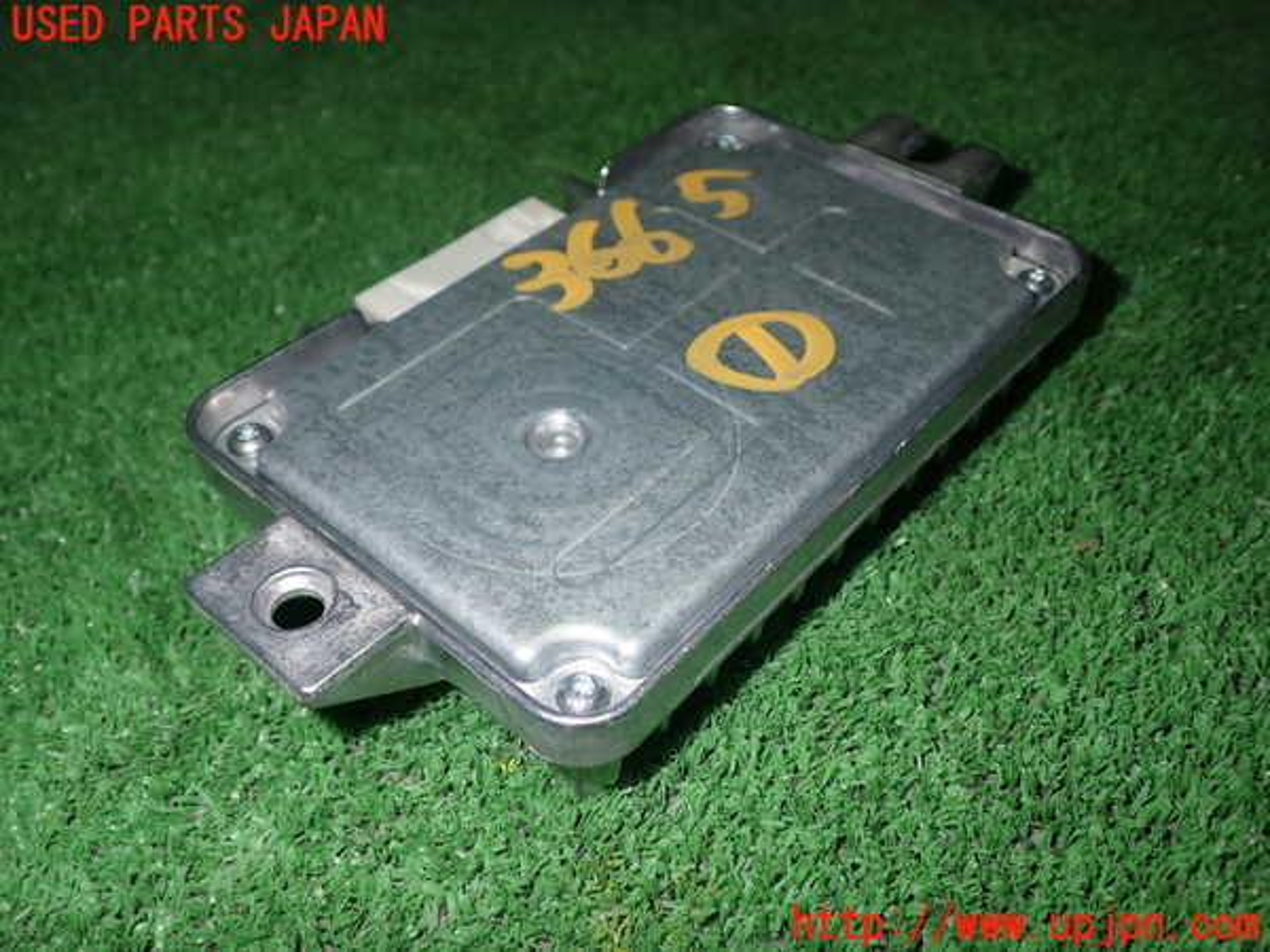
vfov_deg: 44.2
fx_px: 1174
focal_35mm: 32
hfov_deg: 56.8
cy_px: 476
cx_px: 635
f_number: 7.1
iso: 200
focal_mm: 5.79
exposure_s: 1/30
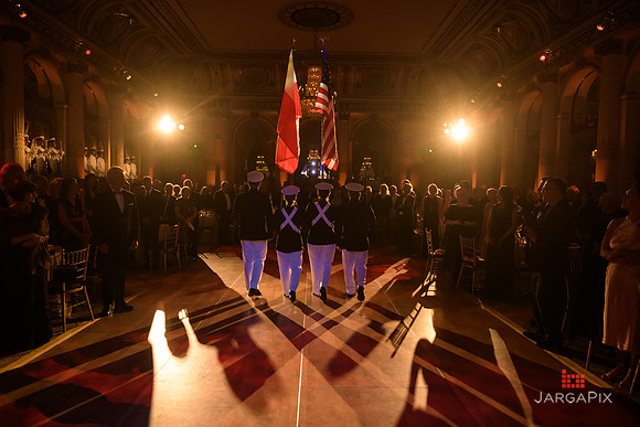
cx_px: 320
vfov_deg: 53.2
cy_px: 214
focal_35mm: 24
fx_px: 427
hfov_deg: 73.7
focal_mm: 24
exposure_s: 1/125
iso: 1600
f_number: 3.2
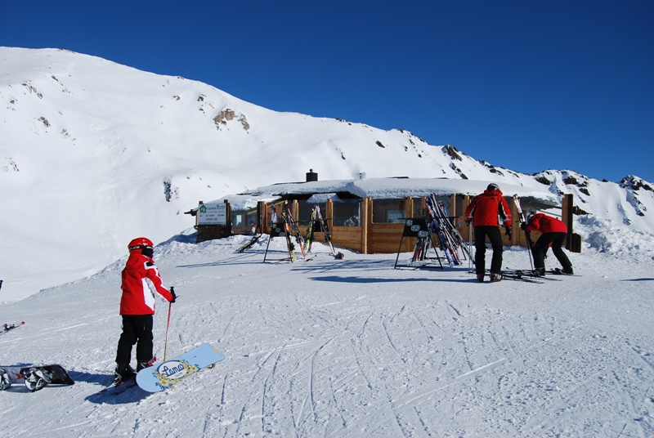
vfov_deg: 43.7
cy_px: 219
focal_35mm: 30
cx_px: 327
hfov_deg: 61.9
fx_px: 546
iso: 100
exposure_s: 1/1250
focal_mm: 20
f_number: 5.6
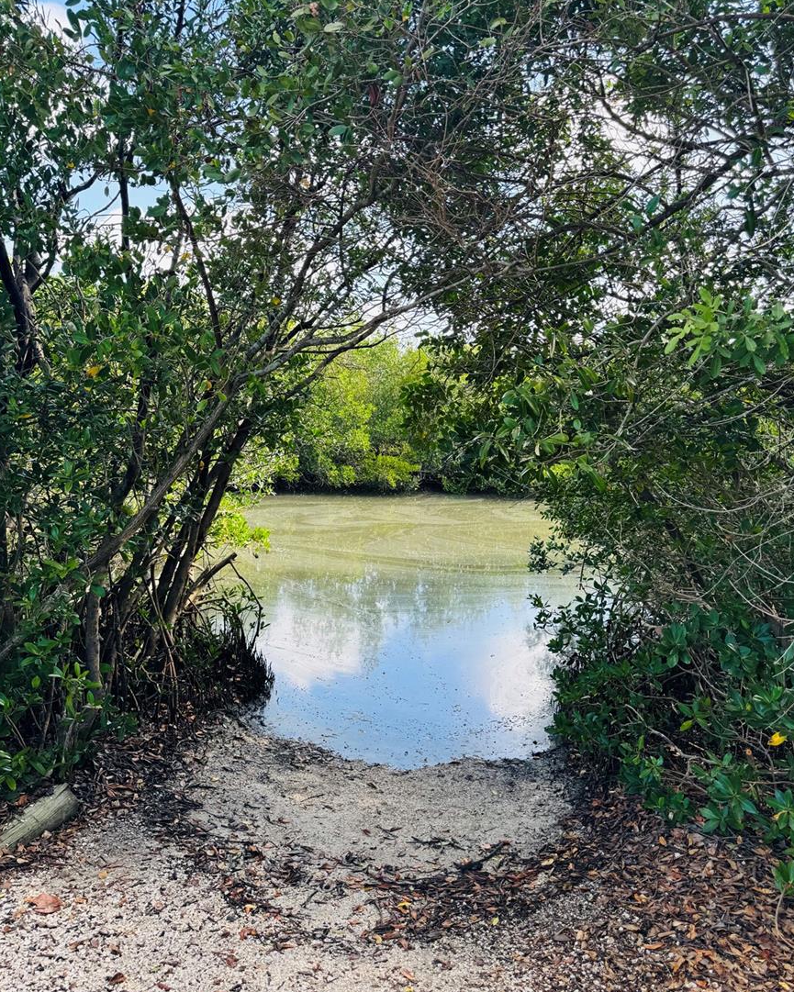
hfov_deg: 54.9
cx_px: 389
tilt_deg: -3.3
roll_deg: -2.8
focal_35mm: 26
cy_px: 454
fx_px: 764
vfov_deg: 65.9
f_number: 1.78
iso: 80
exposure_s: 1/404
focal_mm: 6.76
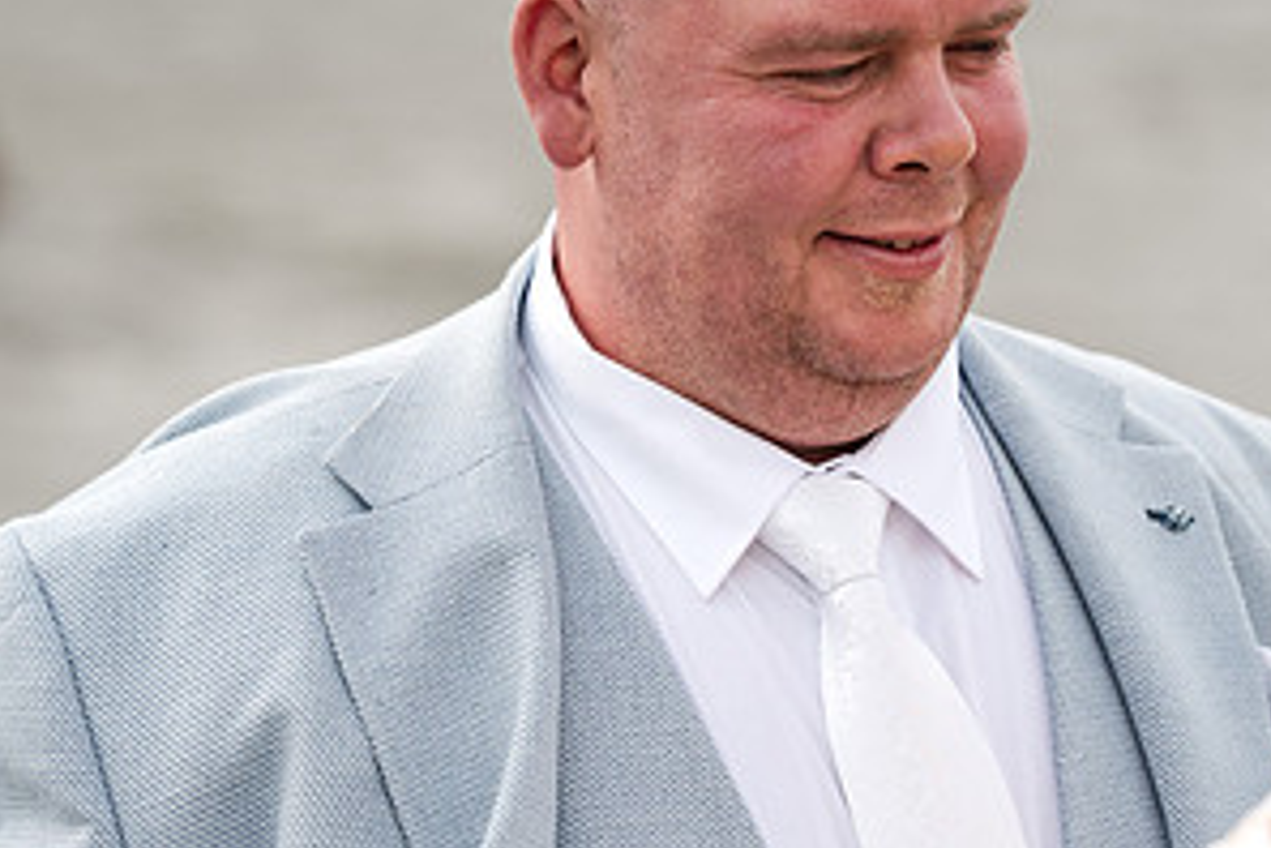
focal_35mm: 166
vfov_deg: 8.3
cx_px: 757
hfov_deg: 12.4
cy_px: 379
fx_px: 5860
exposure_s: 1/1600
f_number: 2.8
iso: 100
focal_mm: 85
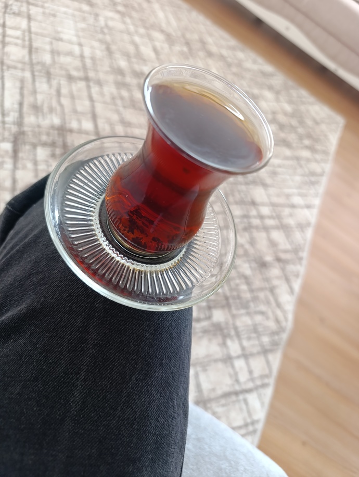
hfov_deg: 59.0
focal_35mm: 23
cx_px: 180
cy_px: 238
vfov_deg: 73.8
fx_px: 317
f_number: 1.6
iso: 800
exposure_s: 1/50
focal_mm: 6.14
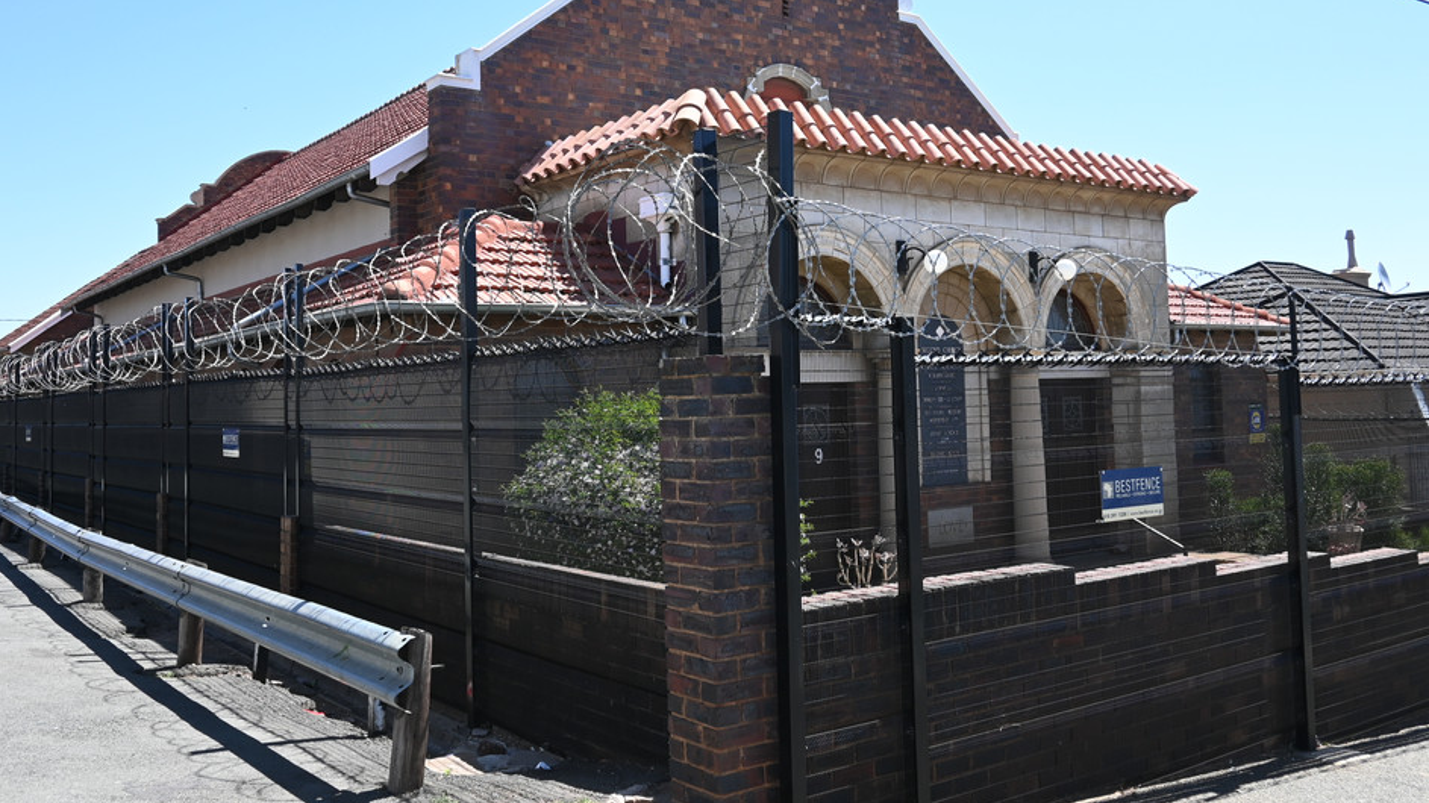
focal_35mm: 32
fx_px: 1212
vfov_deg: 36.5
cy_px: 321
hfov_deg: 61.0
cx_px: 702
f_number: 5.6
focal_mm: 16
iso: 140
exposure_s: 1/250
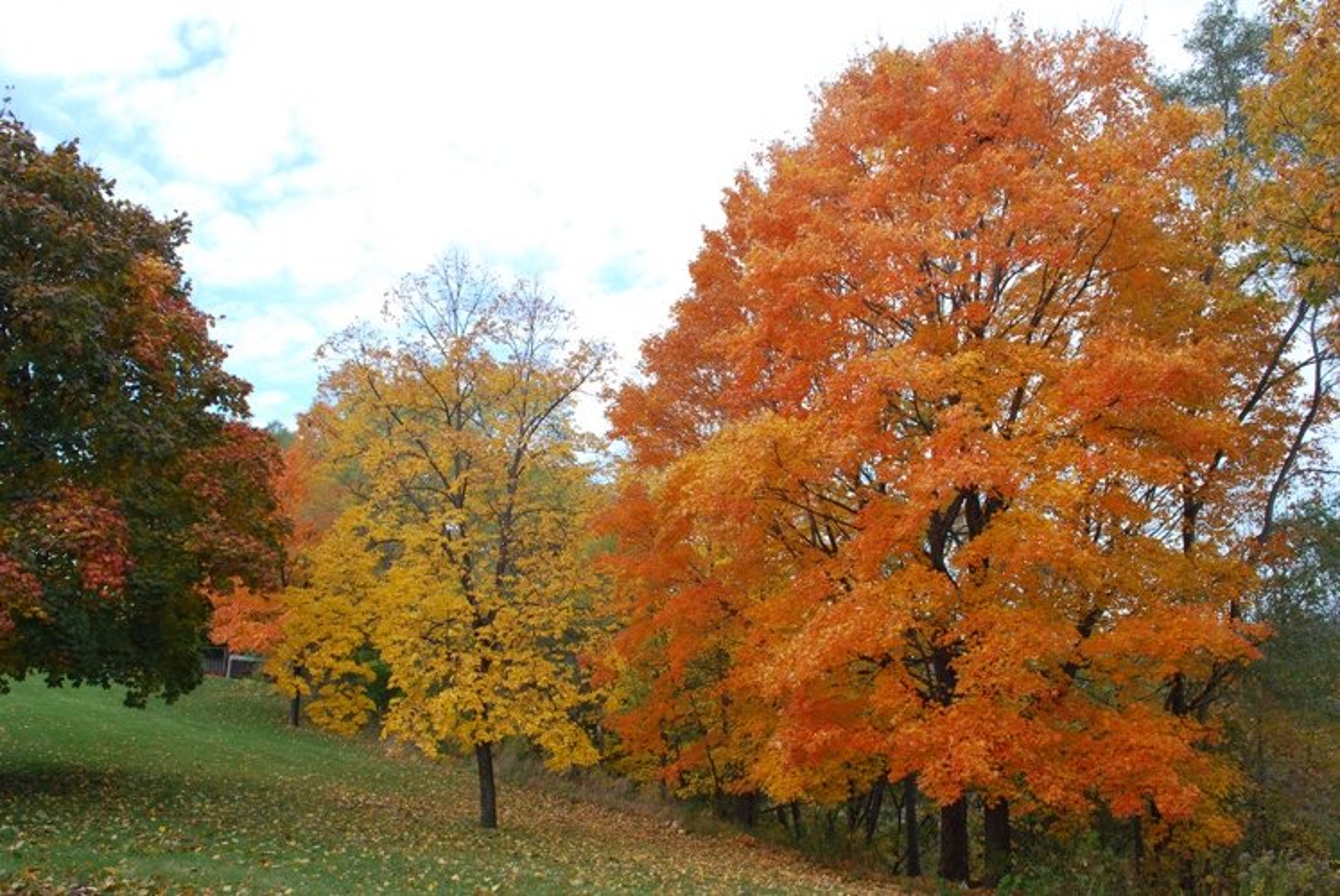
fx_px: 1006
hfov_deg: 67.3
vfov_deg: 48.0
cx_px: 670
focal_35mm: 27
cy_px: 448
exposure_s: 1/125
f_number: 9
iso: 200
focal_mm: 18
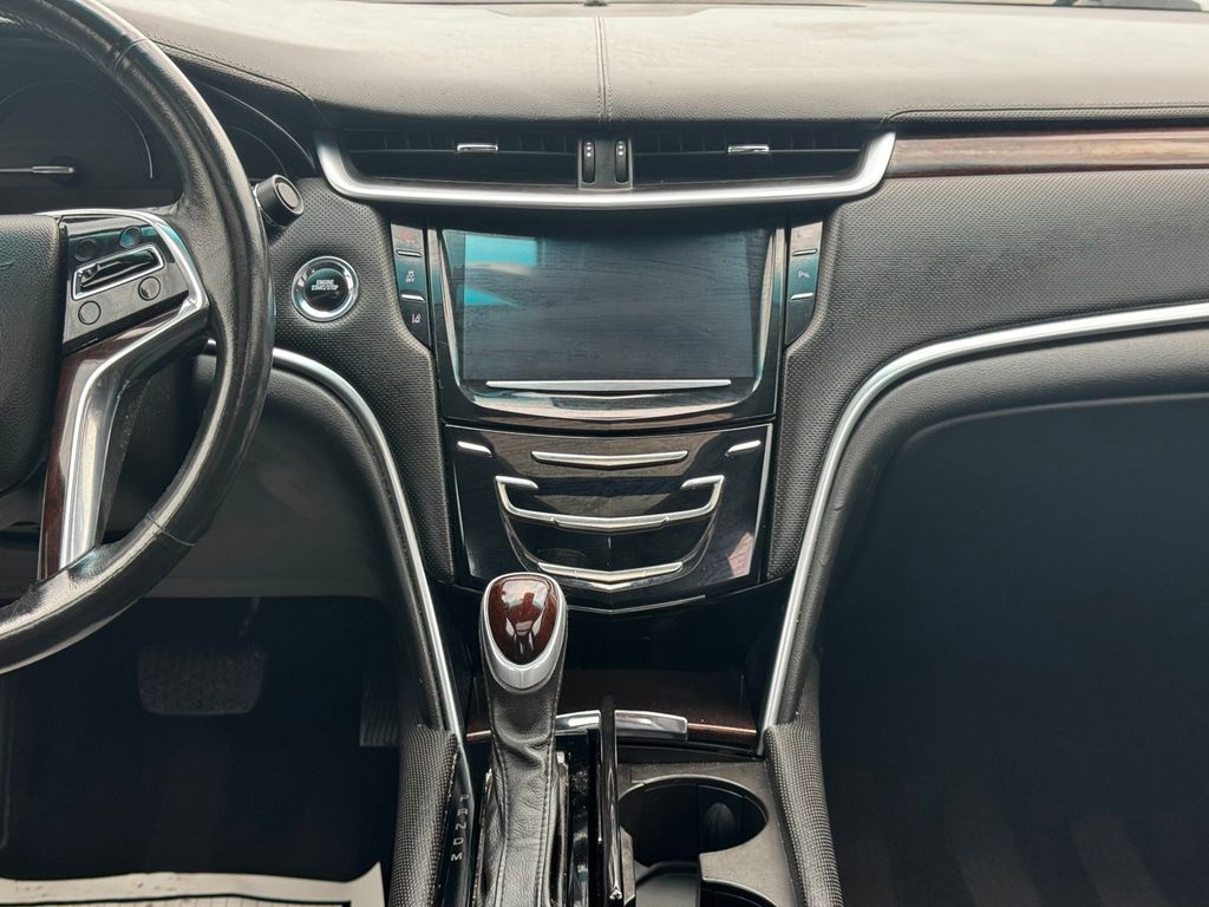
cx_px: 604
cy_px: 454
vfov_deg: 30.3
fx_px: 1676
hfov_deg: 39.7
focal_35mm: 48
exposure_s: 1/197
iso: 64
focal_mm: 6.76
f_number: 1.78
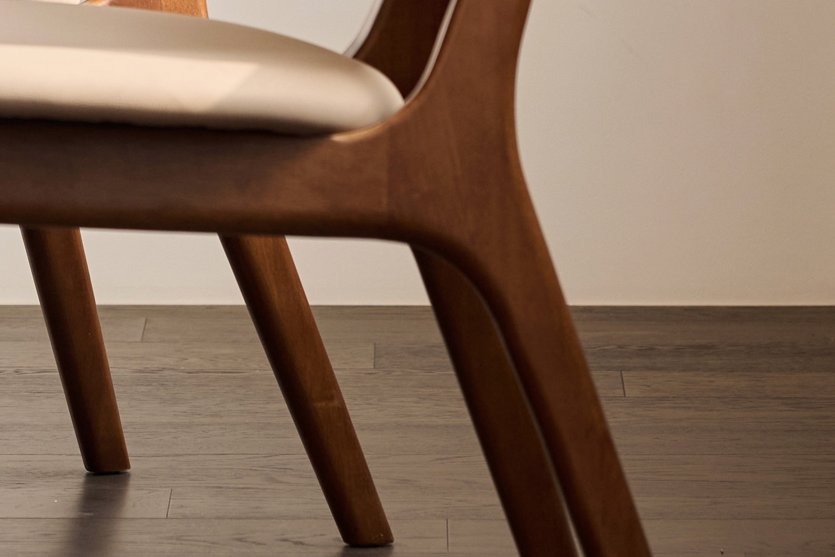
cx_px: -280
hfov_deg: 5.2
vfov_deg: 3.4
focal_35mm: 397
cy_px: -482
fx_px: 9209
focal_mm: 91
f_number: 4
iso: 200
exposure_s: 1/250
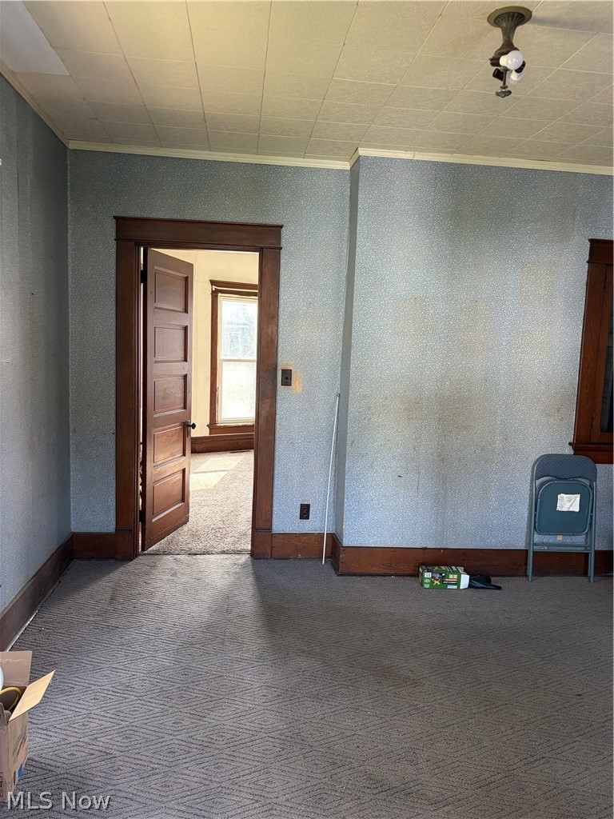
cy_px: 410
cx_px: 307
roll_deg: -3.1
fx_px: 615
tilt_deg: -4.6
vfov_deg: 67.3
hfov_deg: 53.1
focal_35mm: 26
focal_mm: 5.96
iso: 125
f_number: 1.6
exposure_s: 1/83
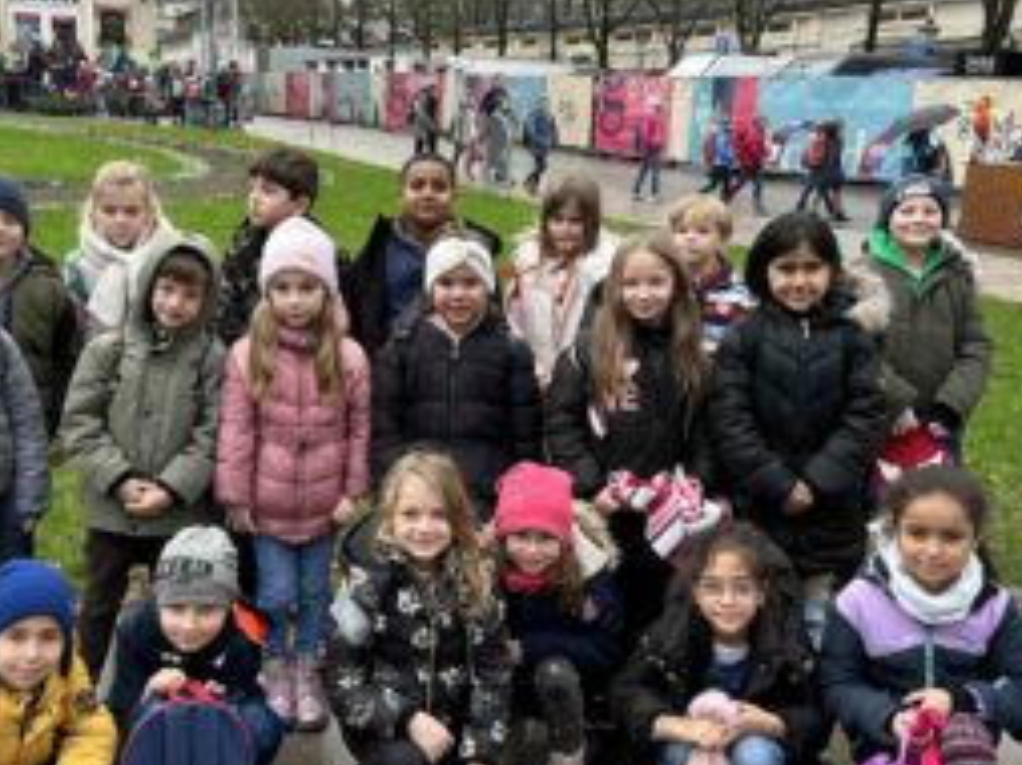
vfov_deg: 35.0
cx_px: 467
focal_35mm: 41
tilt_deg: -14.3
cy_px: 431
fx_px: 1209
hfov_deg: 45.8
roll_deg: -2.1
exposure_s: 1/168
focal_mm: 5.7
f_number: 1.5
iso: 40
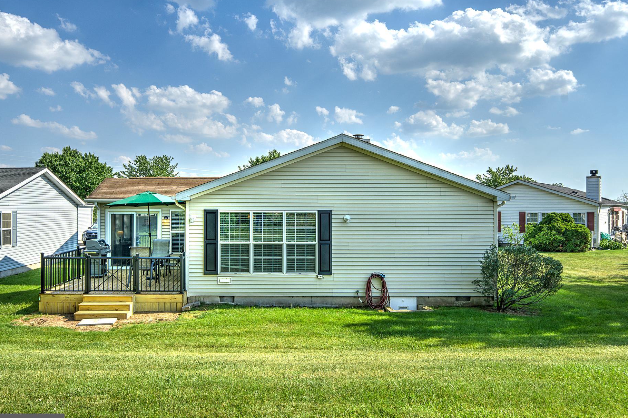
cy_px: 203
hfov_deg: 67.3
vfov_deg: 47.9
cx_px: 341
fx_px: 471
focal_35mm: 27
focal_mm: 24
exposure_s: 1/250
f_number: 8
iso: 64
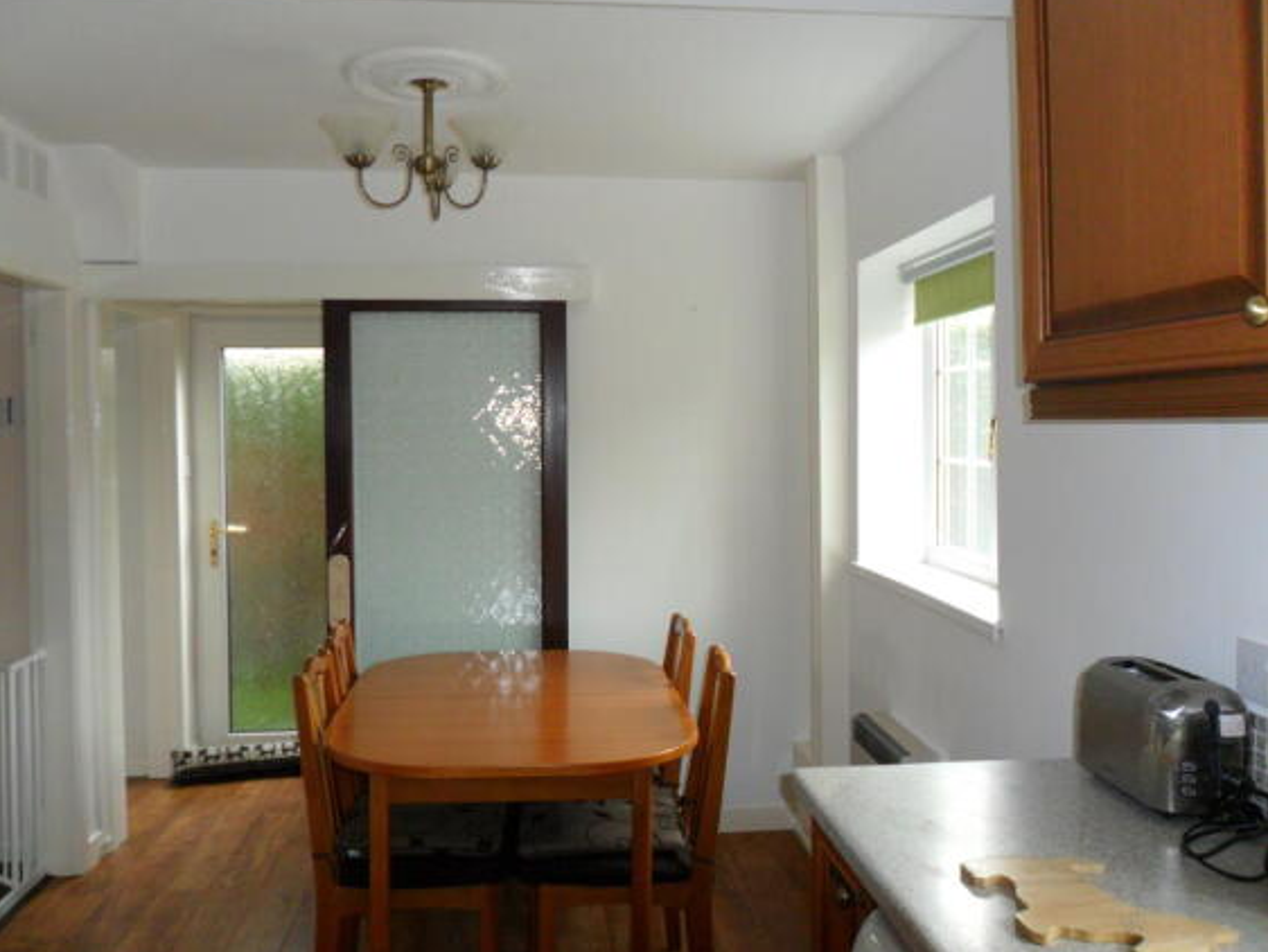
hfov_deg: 63.4
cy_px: 461
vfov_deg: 49.8
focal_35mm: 28
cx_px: 615
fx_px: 1026
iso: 100
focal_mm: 4.9
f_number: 3.5
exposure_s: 1/45
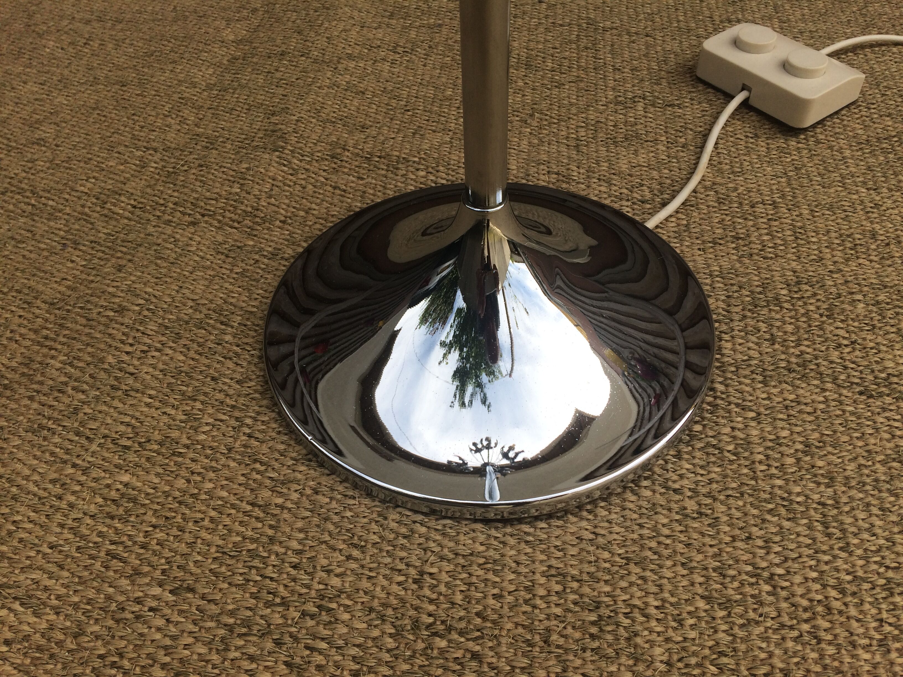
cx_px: 452
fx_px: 756
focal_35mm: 29
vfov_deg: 48.2
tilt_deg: -49.4
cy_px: 338
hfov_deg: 61.7
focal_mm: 4.15
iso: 32
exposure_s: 1/1026
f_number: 2.2
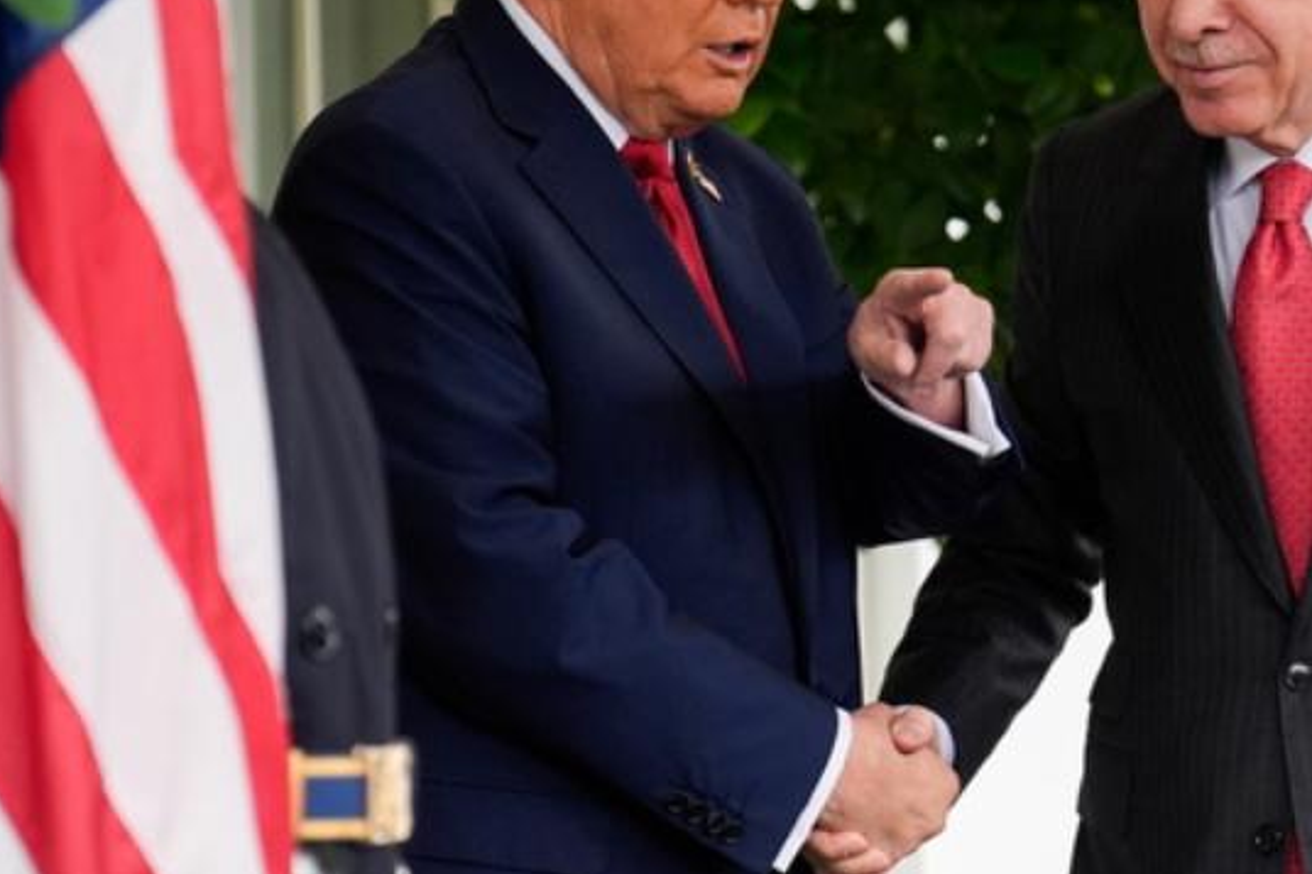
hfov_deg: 4.7
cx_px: 1138
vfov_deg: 3.1
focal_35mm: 441
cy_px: 343
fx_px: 16066
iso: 1250
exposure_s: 1/250
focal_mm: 197
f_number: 3.5
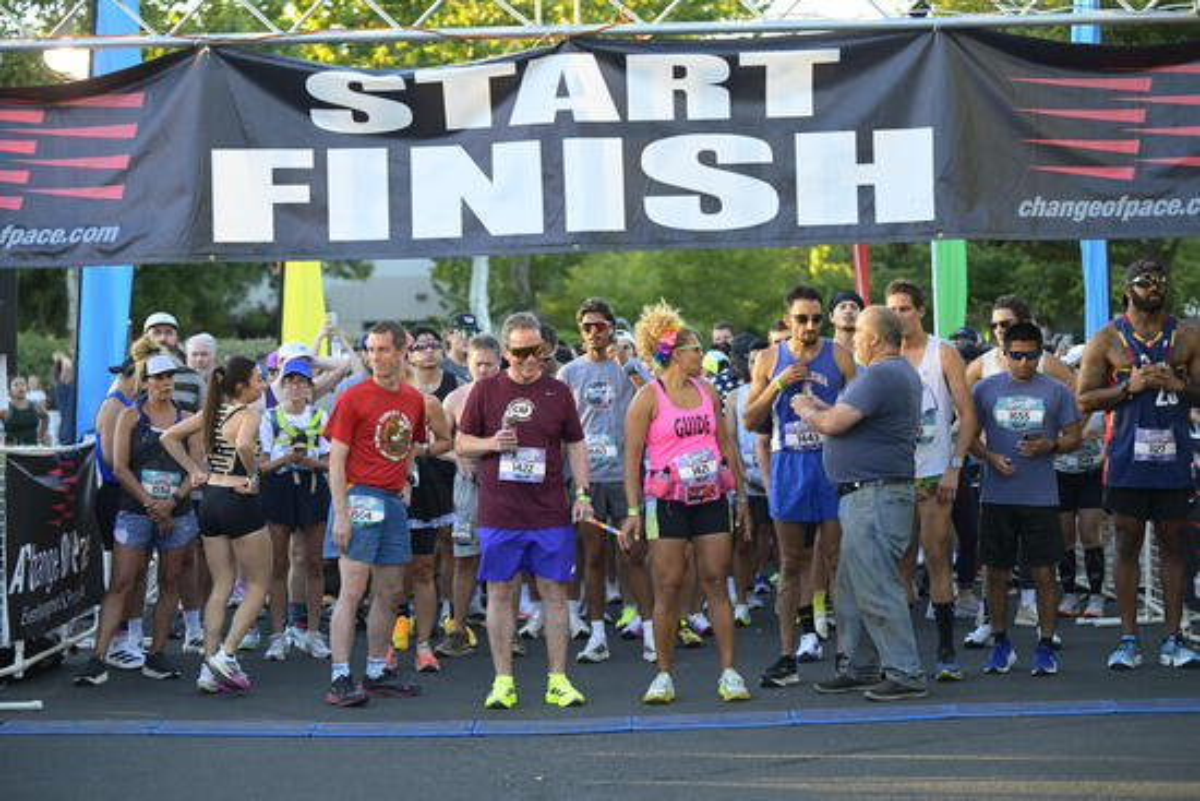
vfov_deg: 17.1
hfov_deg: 25.4
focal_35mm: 80
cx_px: 600
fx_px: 2667
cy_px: 400
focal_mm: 80
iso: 1100
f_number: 2.8
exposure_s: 1/1000
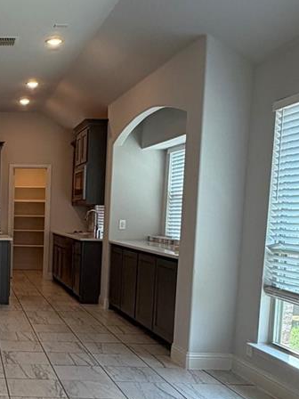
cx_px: -63
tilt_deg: -6.0
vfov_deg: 39.2
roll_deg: -1.4
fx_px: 553
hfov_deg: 26.7
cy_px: 268
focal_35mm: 48
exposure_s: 1/120
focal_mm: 2.22
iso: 100
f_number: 2.2
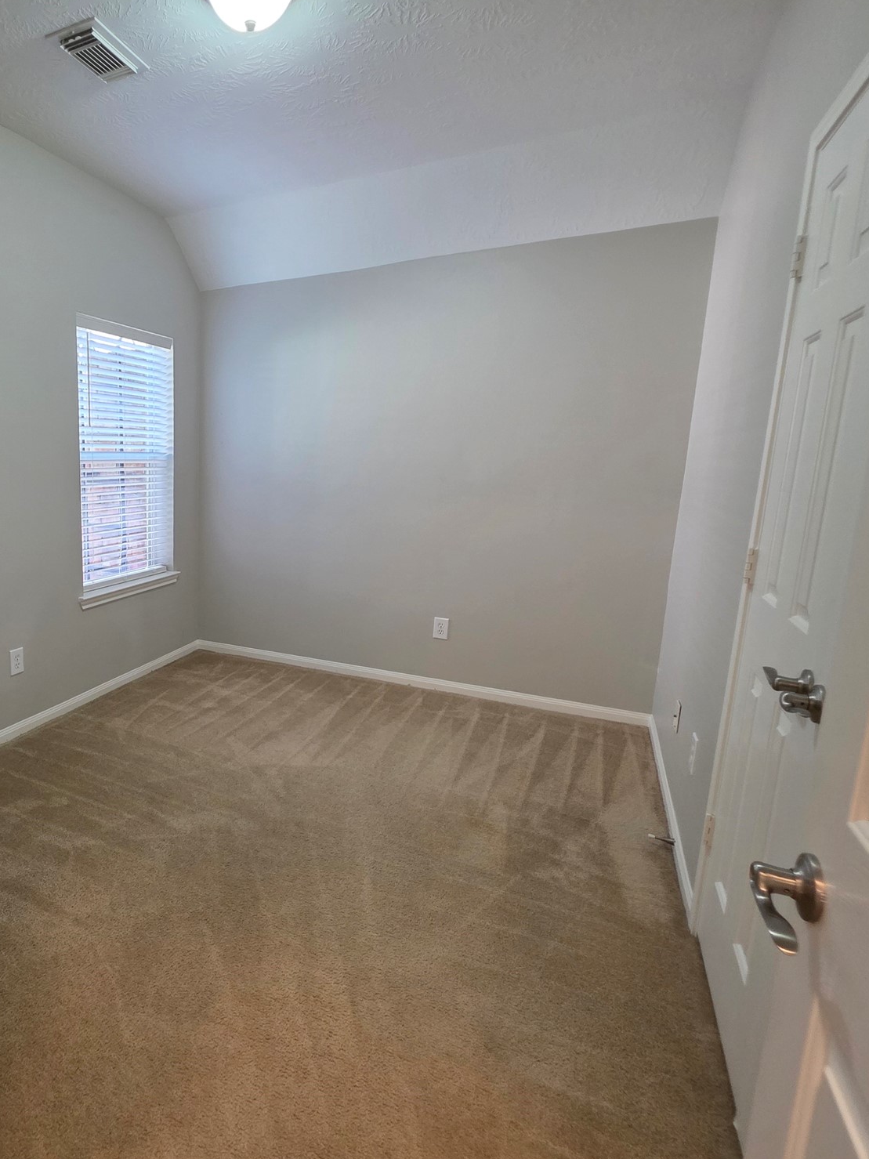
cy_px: 567
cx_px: 219
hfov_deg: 67.2
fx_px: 603
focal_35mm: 18
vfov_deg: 87.7
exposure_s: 1/60
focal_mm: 2.2
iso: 320
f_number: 1.9
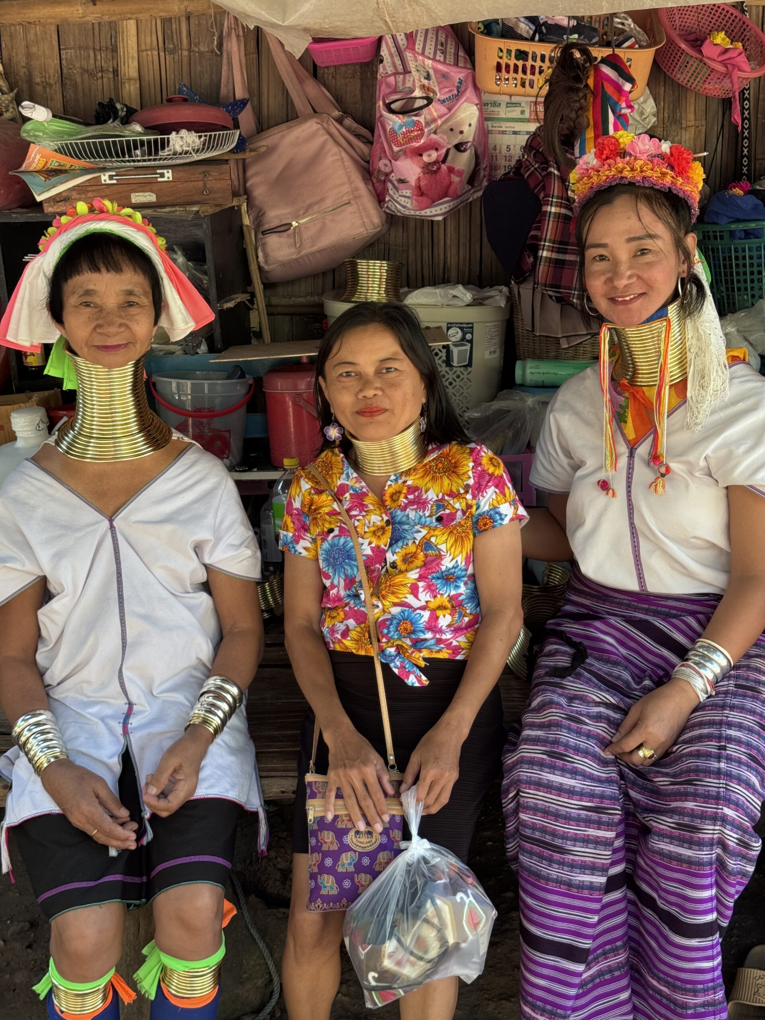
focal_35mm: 48
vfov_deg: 39.7
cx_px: 382
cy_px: 510
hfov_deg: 30.3
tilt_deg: -13.2
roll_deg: +1.9
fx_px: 1414
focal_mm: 6.76
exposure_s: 1/121
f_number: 1.78
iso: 100
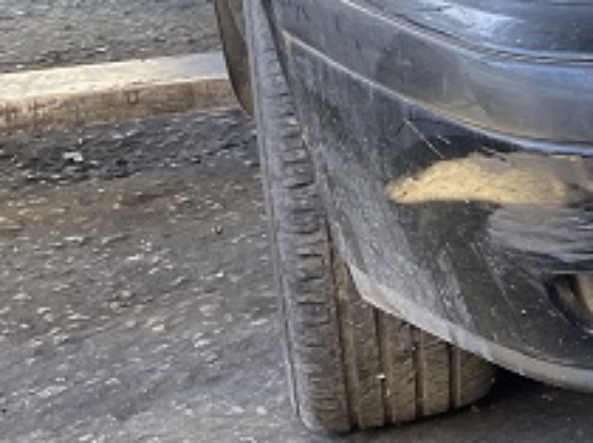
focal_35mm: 100
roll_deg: -2.8
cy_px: -109
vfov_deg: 14.2
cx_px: 1094
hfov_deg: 16.3
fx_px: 1711
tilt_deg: -12.3
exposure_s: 1/121
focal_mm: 4.25
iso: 100
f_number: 1.8
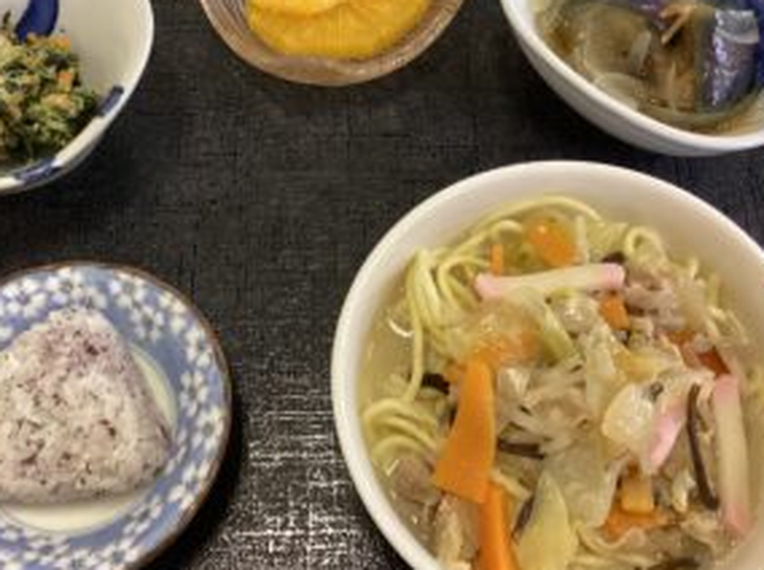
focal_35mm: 41
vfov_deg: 34.9
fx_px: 903
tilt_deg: -64.4
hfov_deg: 45.8
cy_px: 235
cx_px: 359
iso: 320
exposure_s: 1/60
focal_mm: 3.3
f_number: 2.4
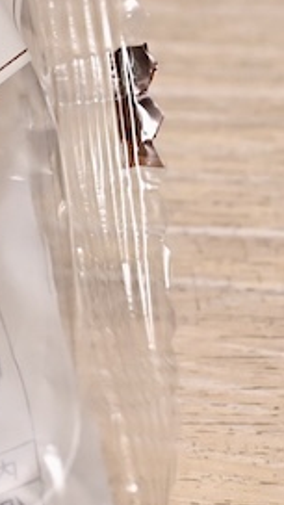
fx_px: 3093
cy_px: 68
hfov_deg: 5.0
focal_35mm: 231
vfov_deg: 9.3
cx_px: -555
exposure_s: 1/250
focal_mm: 60
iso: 6400
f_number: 9
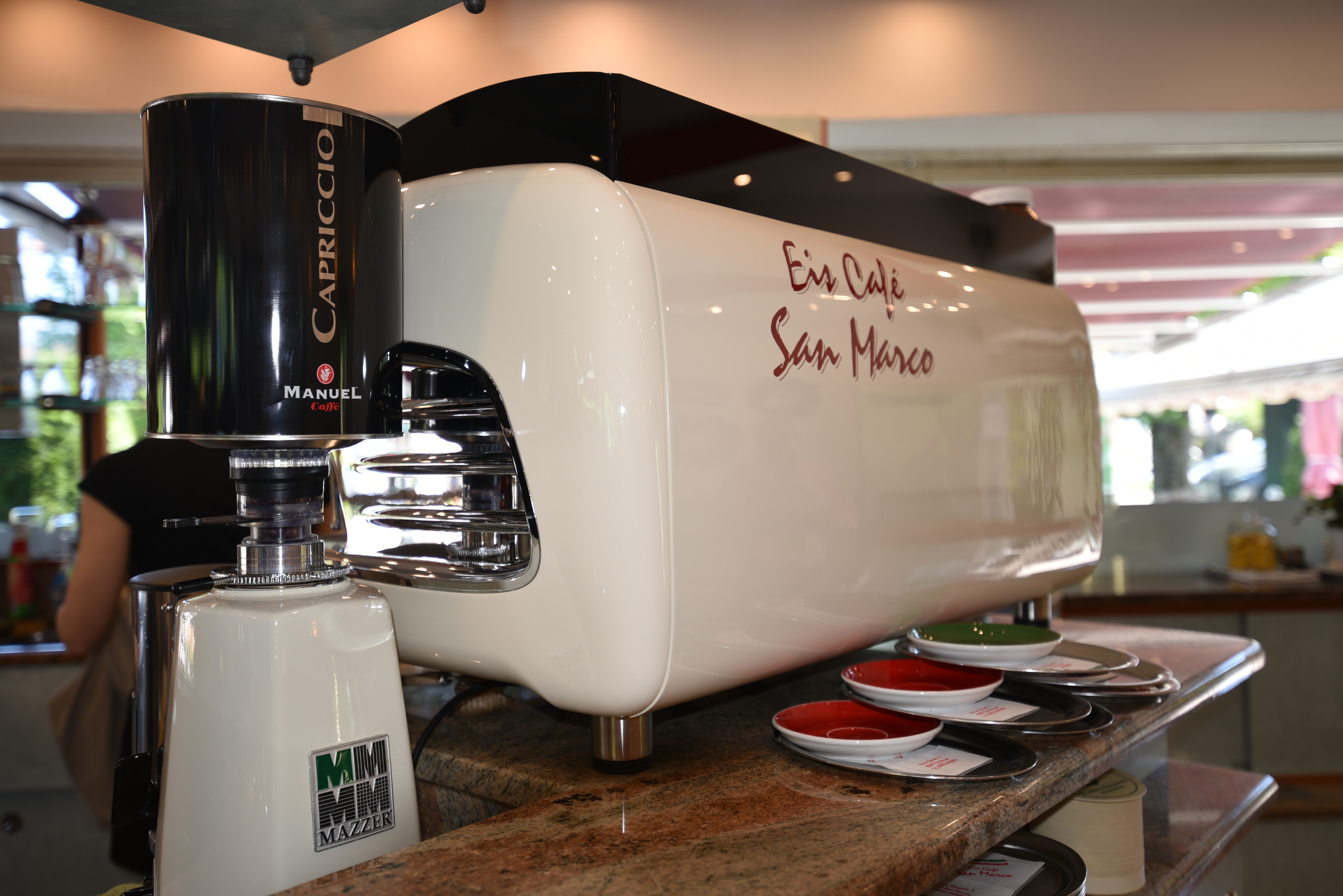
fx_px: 1120
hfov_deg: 61.9
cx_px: 672
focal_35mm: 30
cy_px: 448
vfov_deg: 43.6
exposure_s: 1/60
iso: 100
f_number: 2.8
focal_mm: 30
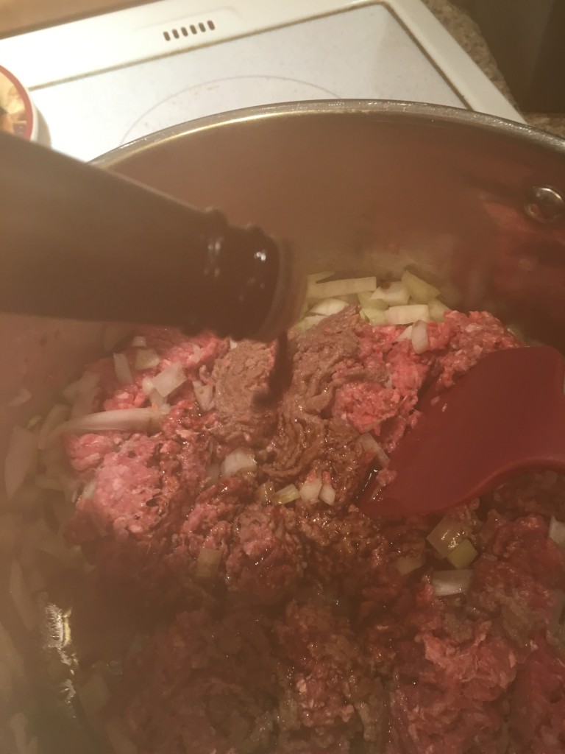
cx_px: 282
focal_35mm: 29
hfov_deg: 48.2
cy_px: 377
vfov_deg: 61.7
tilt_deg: -56.7
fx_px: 631
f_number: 2.2
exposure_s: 1/30
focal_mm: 4.15
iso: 80
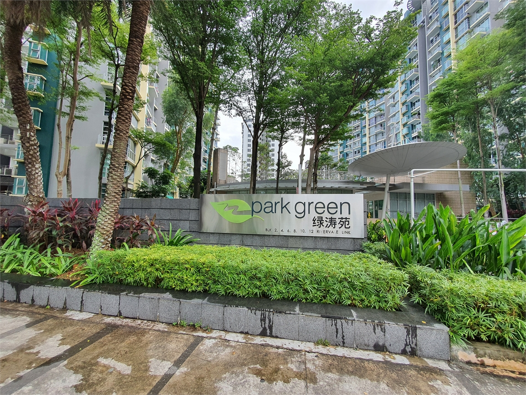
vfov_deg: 89.9
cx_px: 263
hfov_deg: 106.2
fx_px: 198
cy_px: 198
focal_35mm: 13
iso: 50
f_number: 2.2
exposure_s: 1/174
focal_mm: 1.8
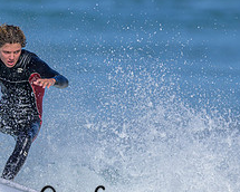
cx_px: -30
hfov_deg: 0.7
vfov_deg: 0.6
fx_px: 19647
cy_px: 219
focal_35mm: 2766
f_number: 6.3
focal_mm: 800
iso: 160
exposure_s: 1/2000
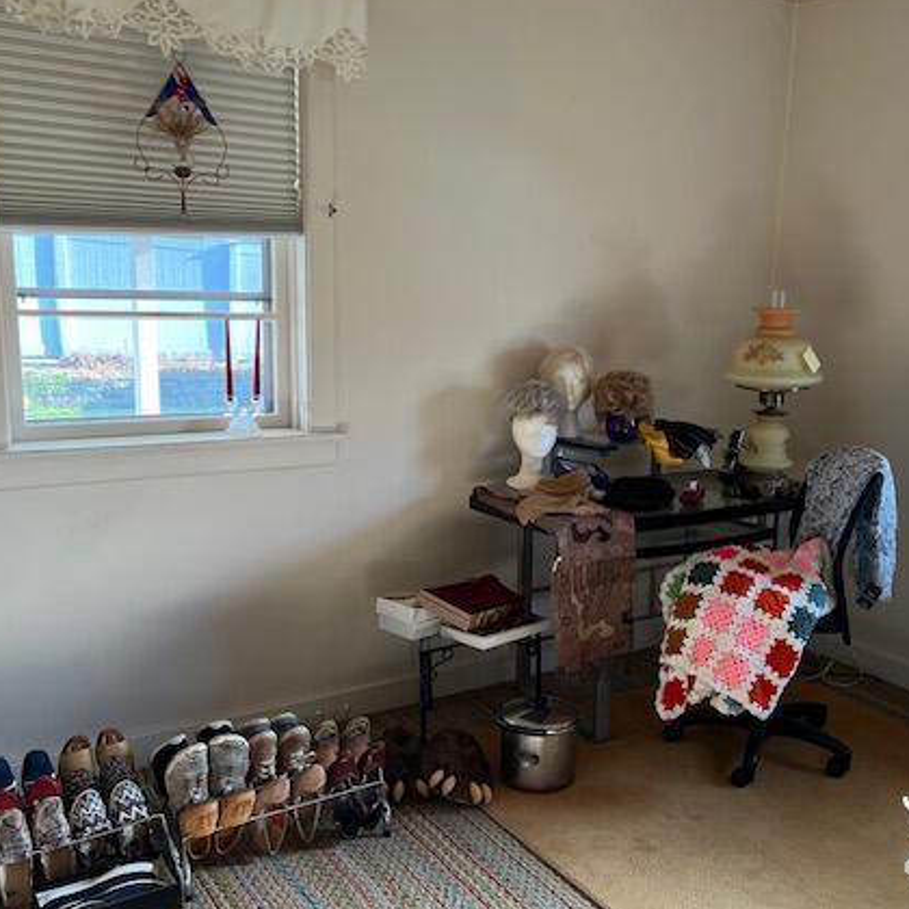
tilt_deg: -9.3
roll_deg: +0.9
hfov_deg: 46.7
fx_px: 1040
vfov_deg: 47.2
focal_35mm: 35
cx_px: 576
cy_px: 493
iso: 80
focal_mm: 5.7
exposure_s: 1/121
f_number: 1.5
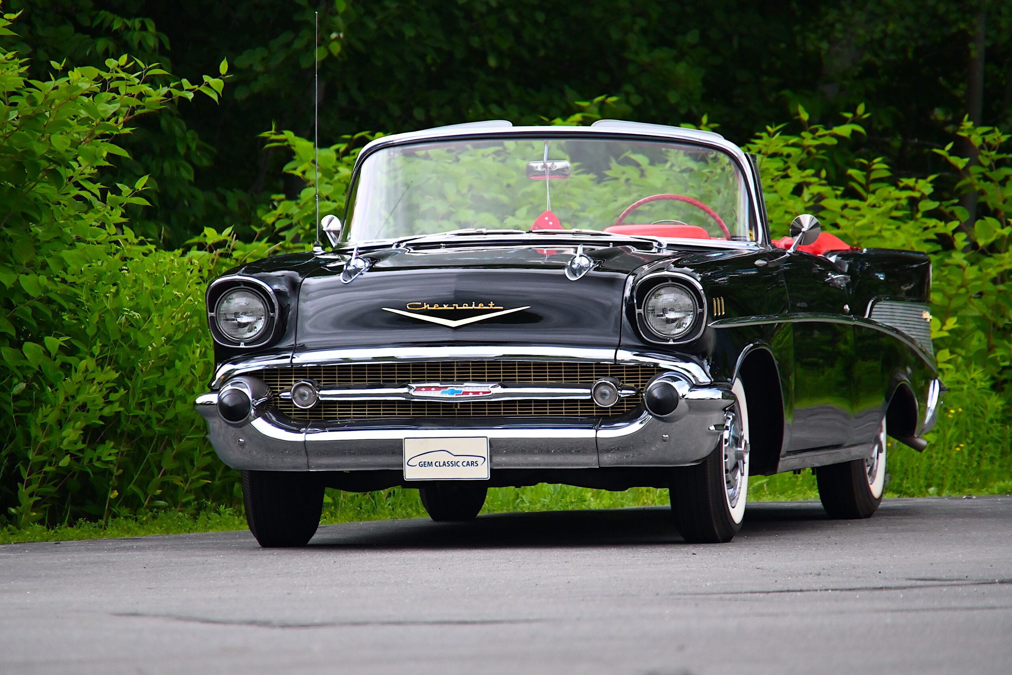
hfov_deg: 4.6
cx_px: 506
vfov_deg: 3.1
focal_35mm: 450
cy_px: 338
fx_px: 12650
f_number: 6.3
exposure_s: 1/250
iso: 1600
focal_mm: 300
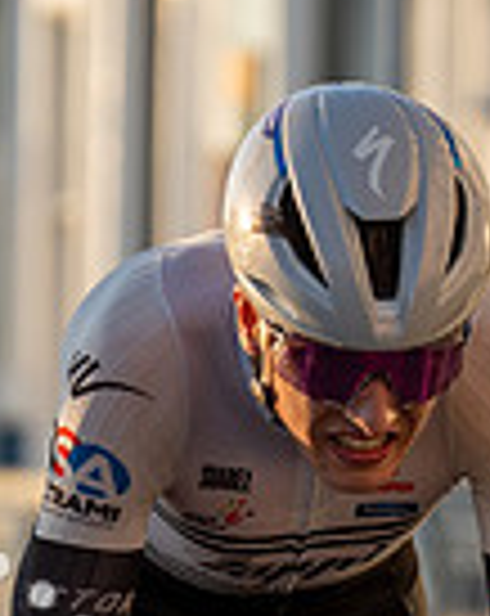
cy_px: 746
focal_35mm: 711
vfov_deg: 2.7
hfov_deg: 2.2
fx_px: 12932
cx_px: 645
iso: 200
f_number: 3.5
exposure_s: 1/1000
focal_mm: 125
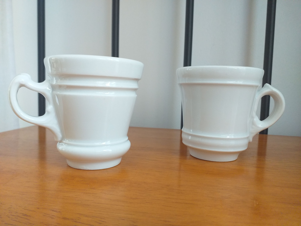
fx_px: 226
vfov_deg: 53.1
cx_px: 150
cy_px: 113
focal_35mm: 26
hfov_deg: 67.3
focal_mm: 3.6
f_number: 1.9
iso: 125
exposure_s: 1/50
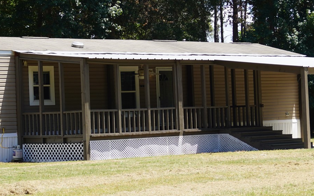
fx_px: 1037
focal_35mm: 121
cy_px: 73
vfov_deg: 10.8
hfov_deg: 17.2
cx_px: 112
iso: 100
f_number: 5.6
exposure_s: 1/250
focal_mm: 33
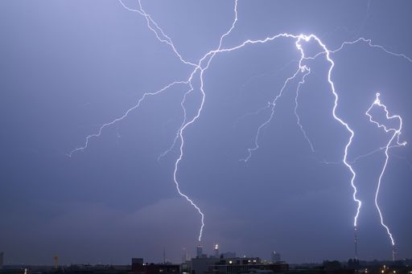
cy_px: 137
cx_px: 206
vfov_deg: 53.1
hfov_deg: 73.8
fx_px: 275
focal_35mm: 24
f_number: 5.6
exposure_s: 6
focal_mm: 16
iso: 80
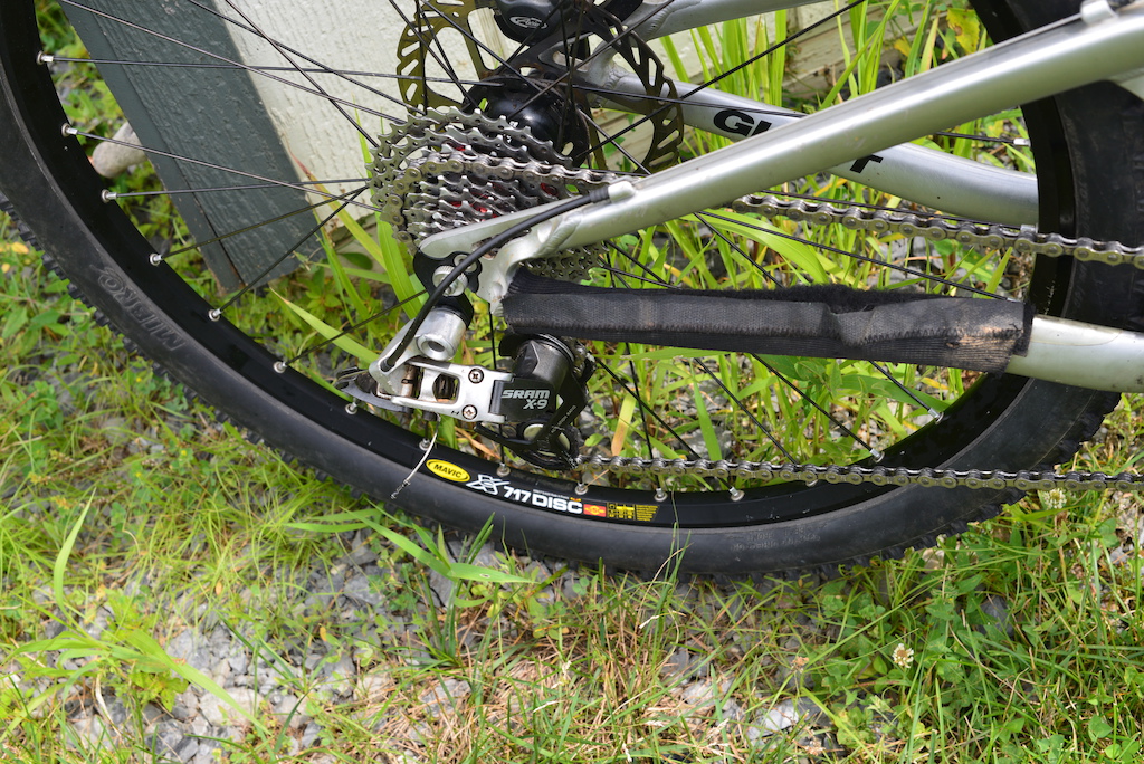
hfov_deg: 39.6
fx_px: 1590
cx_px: 572
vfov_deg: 27.0
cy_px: 382
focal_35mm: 50
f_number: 10
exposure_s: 1/200
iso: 400
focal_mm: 50
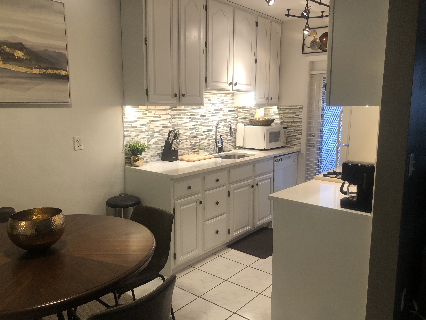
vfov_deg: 49.7
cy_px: 160
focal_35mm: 28
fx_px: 345
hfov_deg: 63.4
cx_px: 213
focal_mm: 4
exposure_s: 1/24
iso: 40
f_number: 1.8
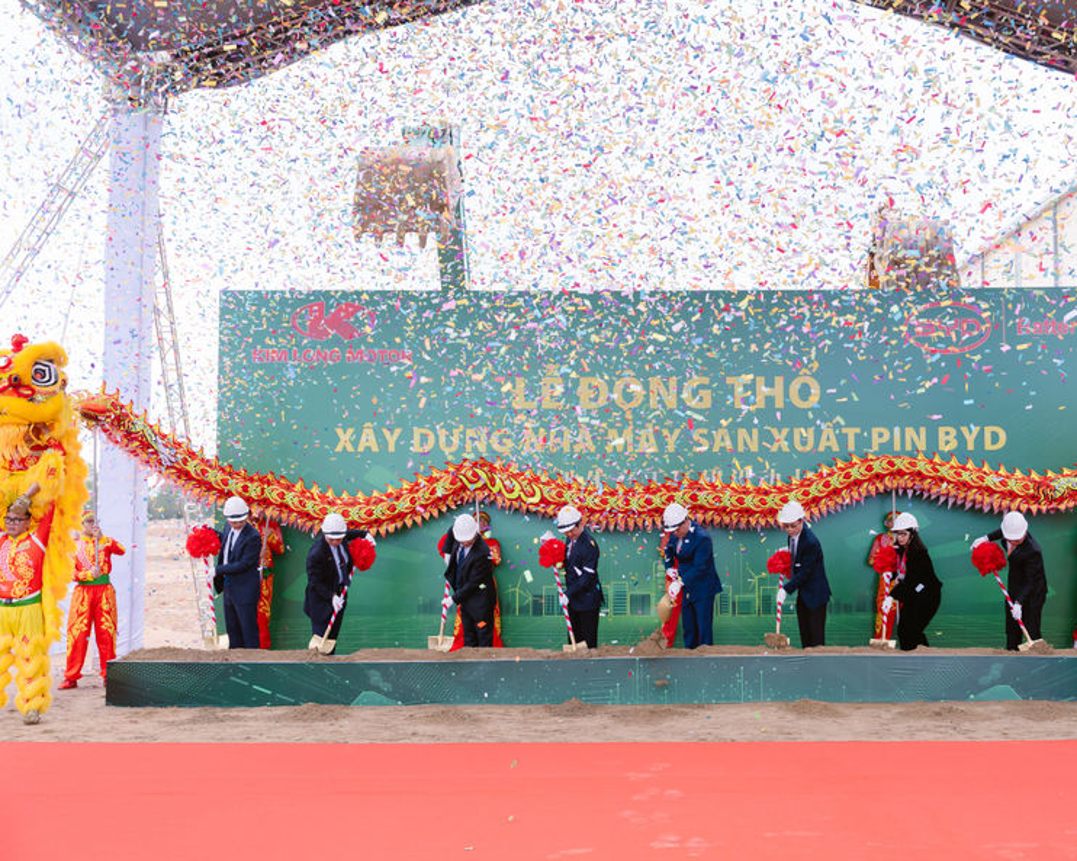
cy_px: 427
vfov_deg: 36.5
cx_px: 618
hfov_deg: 44.7
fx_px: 1306
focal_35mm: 41
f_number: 3.2
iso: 200
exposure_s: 1/320
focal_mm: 36
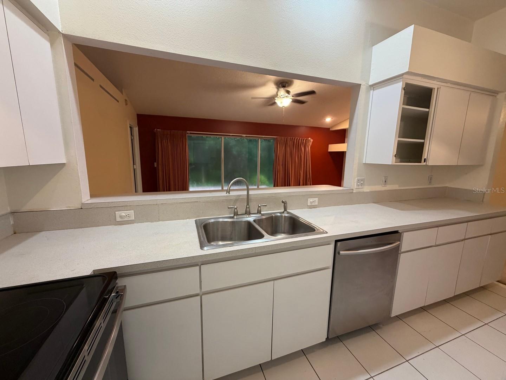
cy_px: 190
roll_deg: -1.0
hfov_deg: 102.1
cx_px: 253
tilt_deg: -9.5
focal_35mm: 14
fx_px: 205
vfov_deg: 85.7
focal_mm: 2.22
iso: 250
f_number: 2.2
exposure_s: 1/60
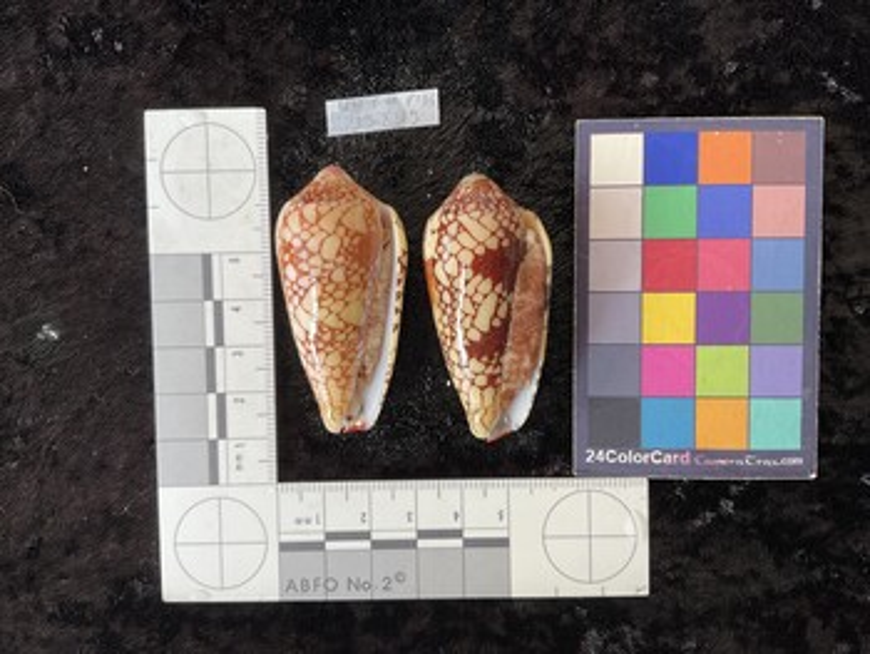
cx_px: 435
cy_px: 327
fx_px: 729
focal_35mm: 29
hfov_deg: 61.6
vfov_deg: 48.3
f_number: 1.8
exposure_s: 1/100
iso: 25
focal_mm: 3
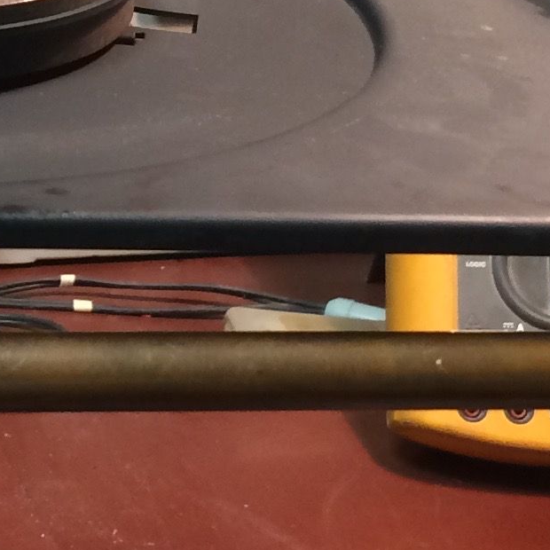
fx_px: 2427
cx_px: -40
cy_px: 137
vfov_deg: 12.9
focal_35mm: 135
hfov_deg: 12.7
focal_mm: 4.15
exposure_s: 1/33
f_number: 2.2
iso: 125
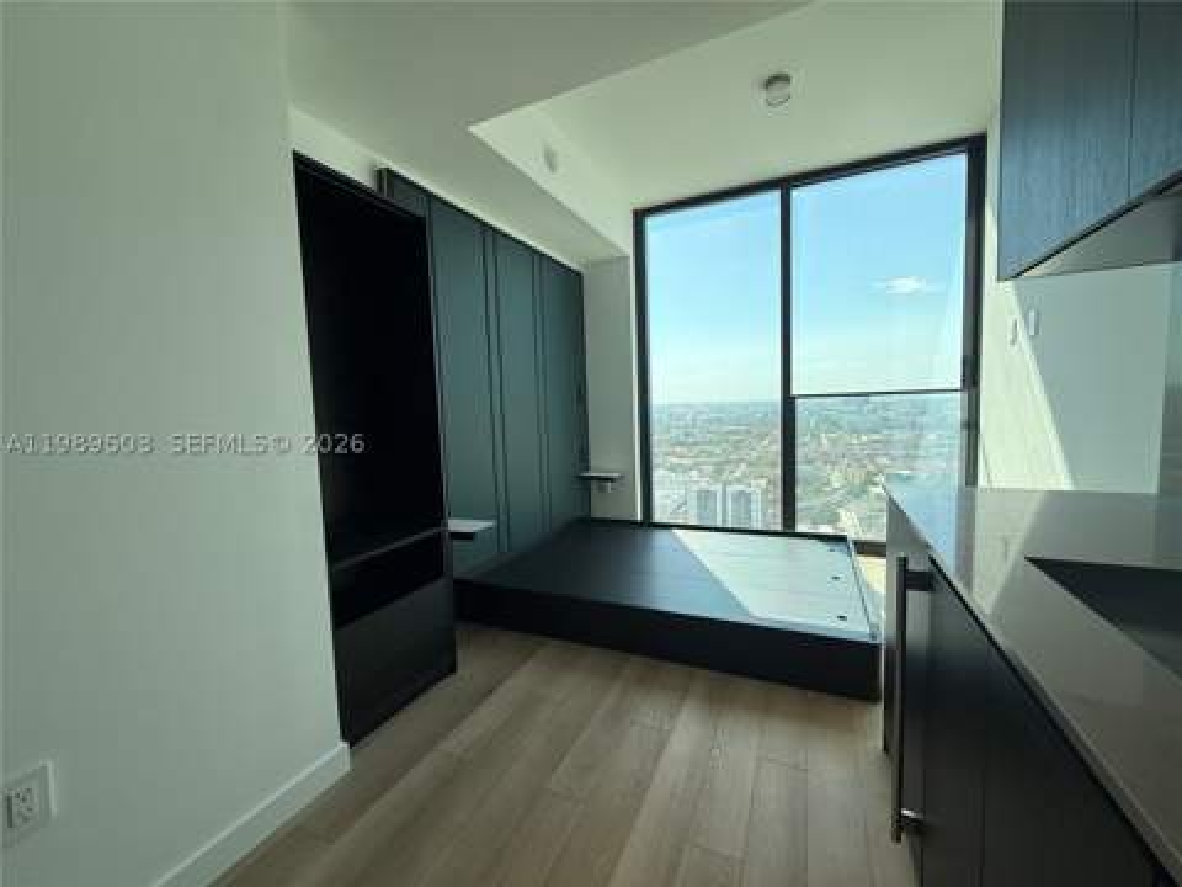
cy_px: 444
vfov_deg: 85.7
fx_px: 478
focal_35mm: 14
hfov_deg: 102.1
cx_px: 591
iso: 50
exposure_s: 1/579
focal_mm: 2.22
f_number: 2.2
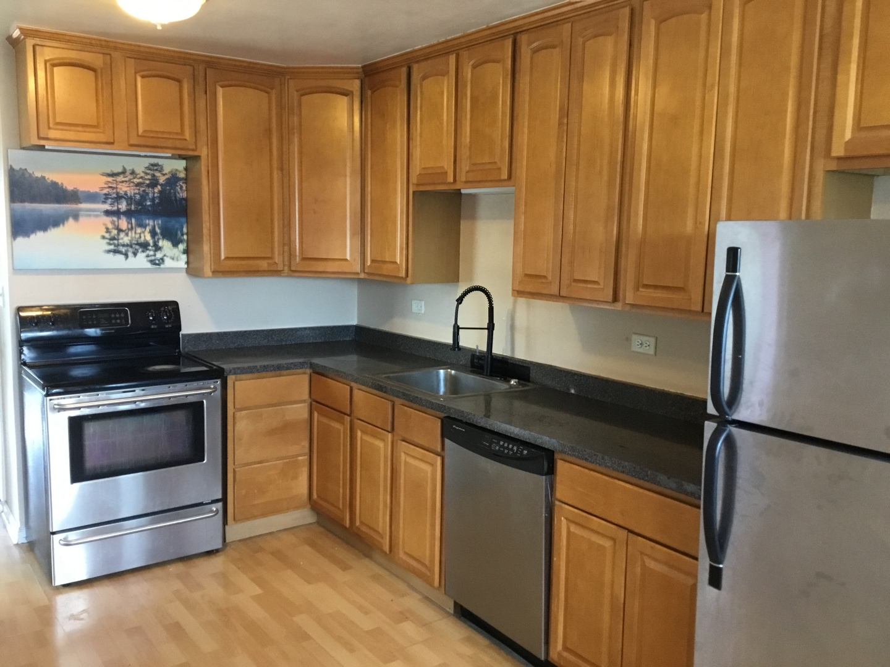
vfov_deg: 45.4
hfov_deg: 58.4
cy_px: 334
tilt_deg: -7.9
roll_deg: -1.5
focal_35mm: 31
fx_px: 797
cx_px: 445
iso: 160
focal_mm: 3.3
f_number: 2.4
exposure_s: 1/30
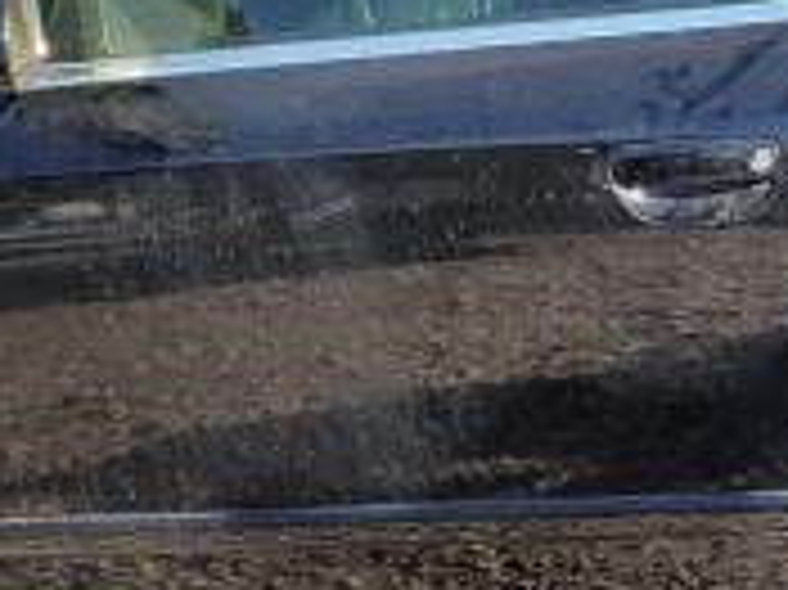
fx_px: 2707
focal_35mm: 119
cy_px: 72
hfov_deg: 15.4
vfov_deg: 12.4
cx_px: 1144
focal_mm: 5.4
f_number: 1.8
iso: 40
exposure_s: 1/1215
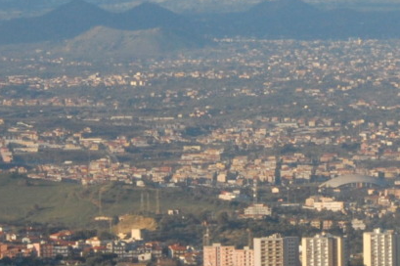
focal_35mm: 329
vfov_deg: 4.2
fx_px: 3653
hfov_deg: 6.3
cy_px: 67
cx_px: 340
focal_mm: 70
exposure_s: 1/250
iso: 800
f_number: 16
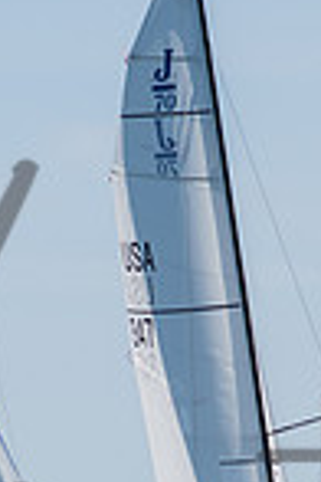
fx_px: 8880
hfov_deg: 2.1
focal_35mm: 664
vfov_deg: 3.1
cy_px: 533
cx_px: 69
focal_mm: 112
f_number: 6.3
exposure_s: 1/1250
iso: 200
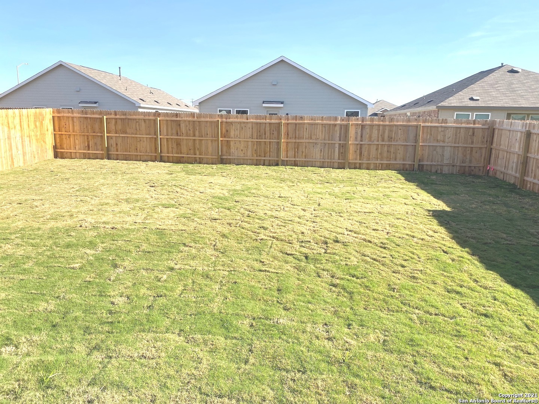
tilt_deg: -10.4
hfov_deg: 67.3
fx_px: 405
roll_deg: -0.6
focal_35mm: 26
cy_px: 202
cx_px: 270
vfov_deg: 53.1
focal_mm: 4.25
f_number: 1.8
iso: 32
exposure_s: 1/1931
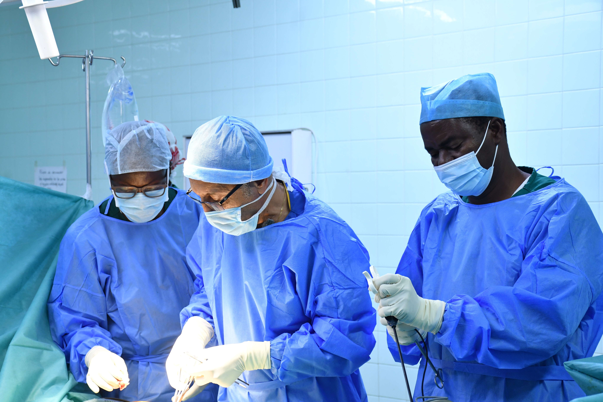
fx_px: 1055
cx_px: 302
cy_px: 201
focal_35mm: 63
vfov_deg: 21.6
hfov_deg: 31.9
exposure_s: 1/100
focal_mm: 42
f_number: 5
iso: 1000
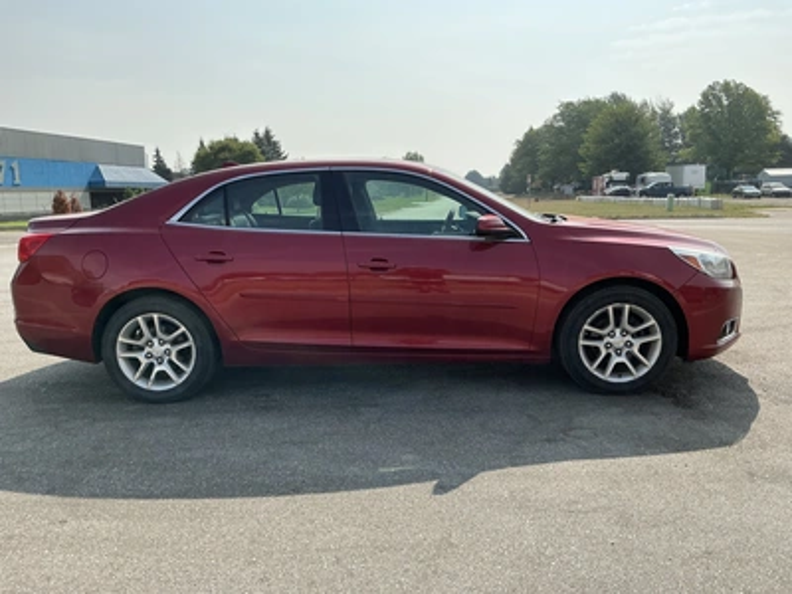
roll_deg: +2.3
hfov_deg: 63.4
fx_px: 641
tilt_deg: -7.2
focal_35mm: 28
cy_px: 297
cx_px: 396
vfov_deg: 49.7
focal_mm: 3
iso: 25
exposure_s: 1/2227
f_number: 1.8
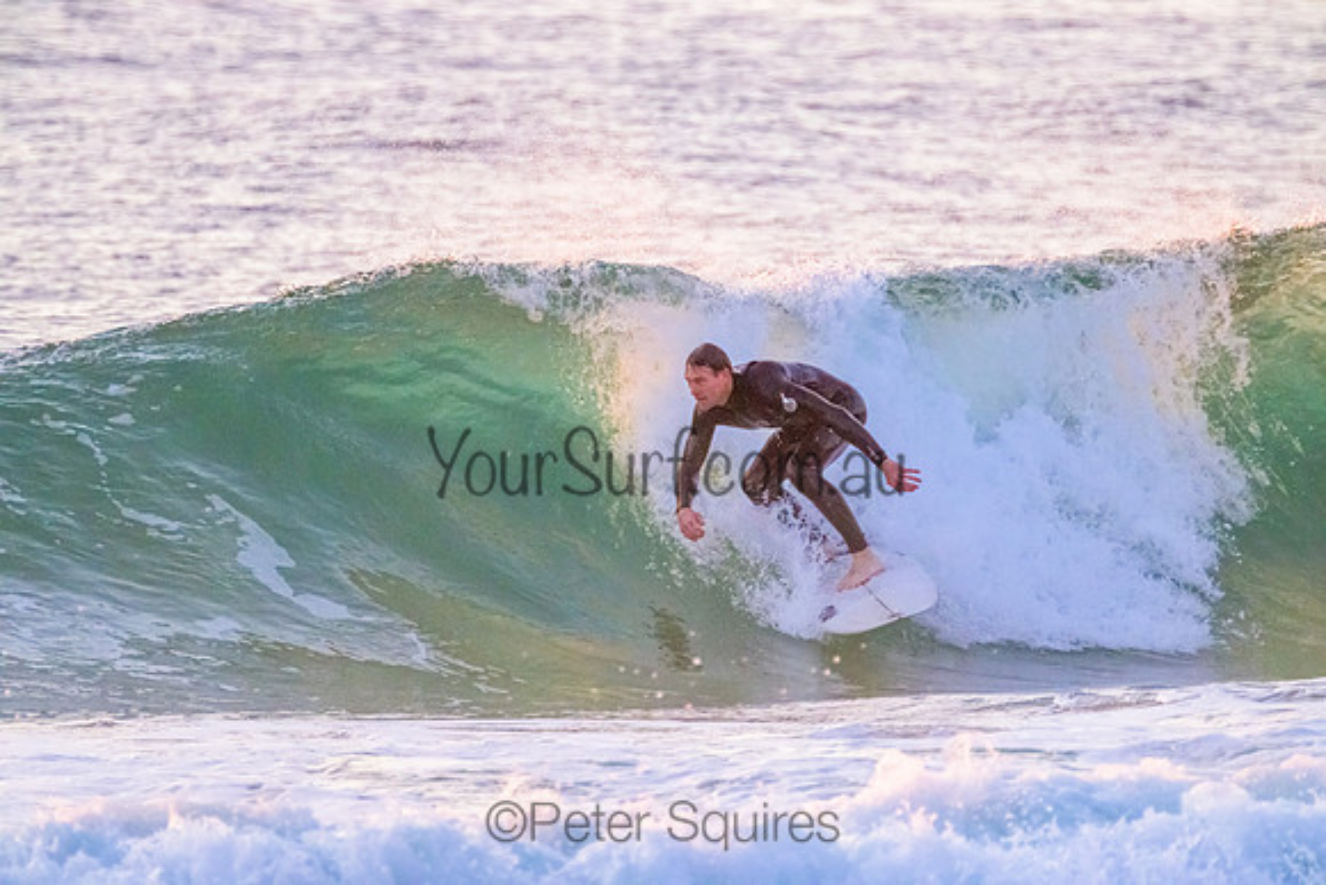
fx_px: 29472
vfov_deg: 1.7
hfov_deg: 2.6
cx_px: 663
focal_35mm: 800
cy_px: 442
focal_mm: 800
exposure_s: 1/800
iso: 11400
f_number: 11
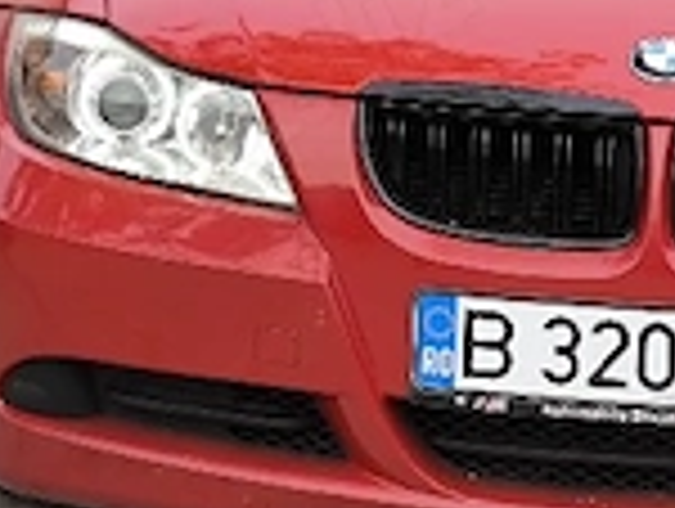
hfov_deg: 9.8
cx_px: 576
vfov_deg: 7.4
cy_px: 40
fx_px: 3906
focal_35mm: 200
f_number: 1.9
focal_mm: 7.1
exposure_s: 1/101
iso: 100
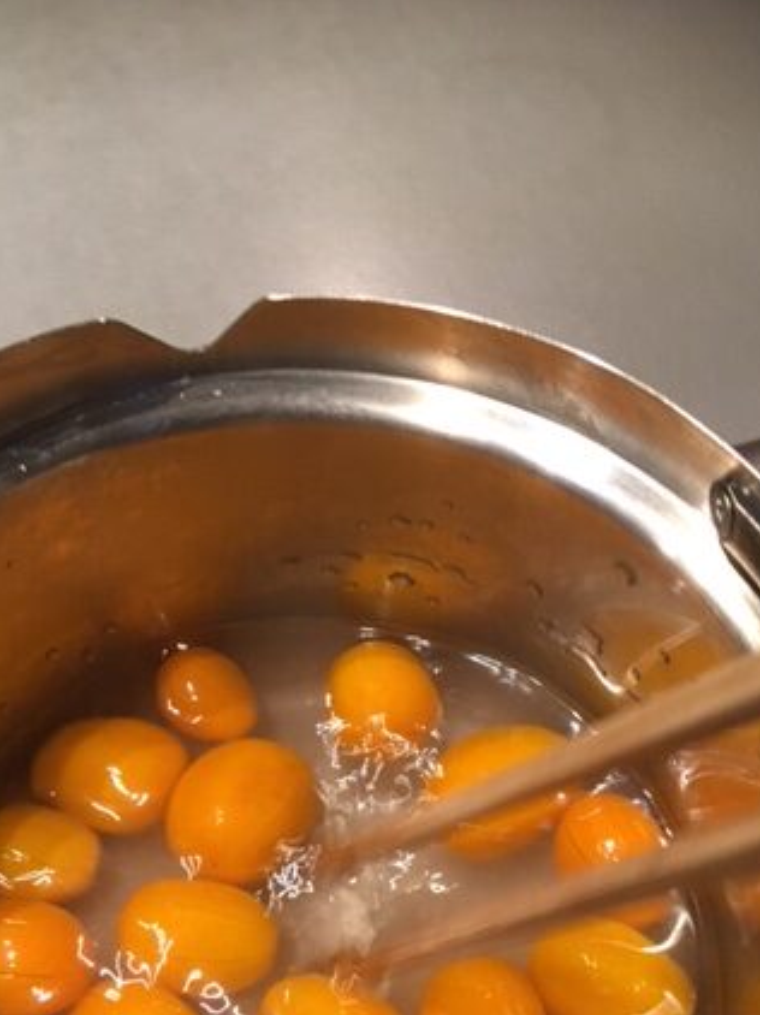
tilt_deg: -60.9
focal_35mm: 44
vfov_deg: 41.8
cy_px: 748
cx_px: 411
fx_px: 1289
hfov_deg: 32.8
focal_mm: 4.15
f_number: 2.2
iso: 160
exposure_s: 1/33
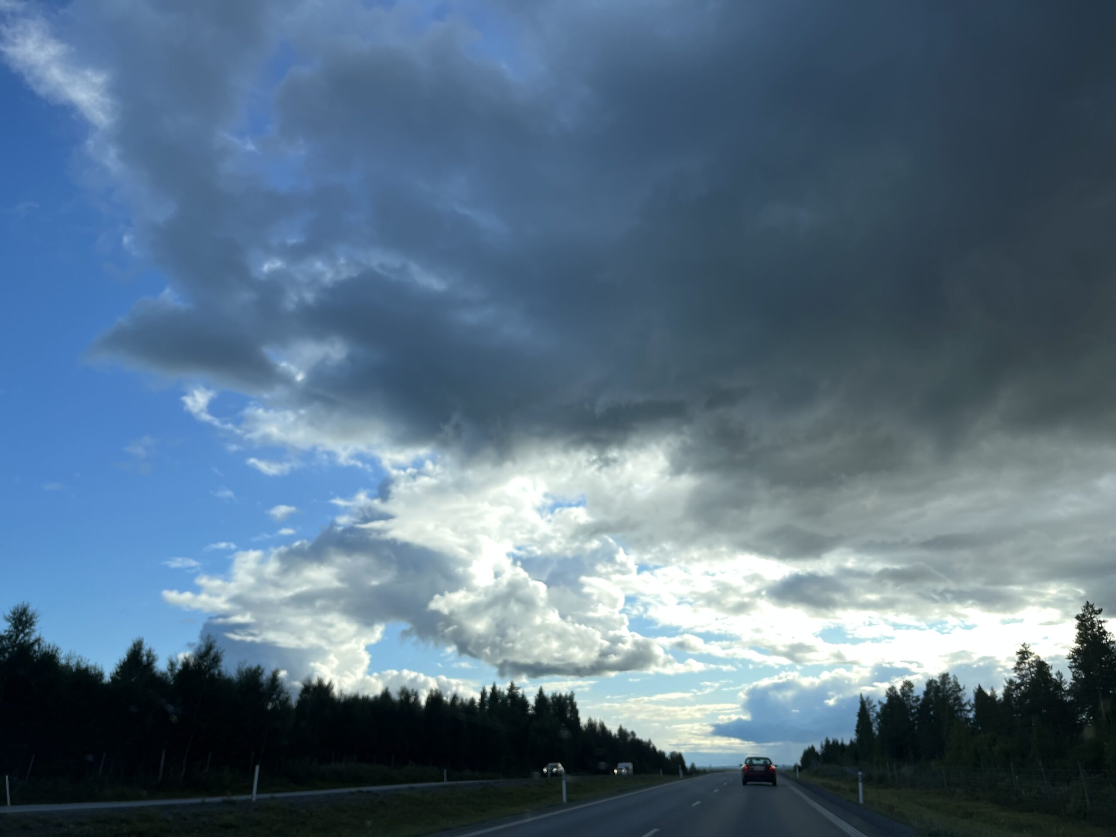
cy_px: 418
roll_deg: +2.4
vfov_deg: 53.1
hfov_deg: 67.3
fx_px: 838
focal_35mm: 26
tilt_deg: +23.3
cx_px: 558
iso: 50
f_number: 1.6
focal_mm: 5.1
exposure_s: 1/787
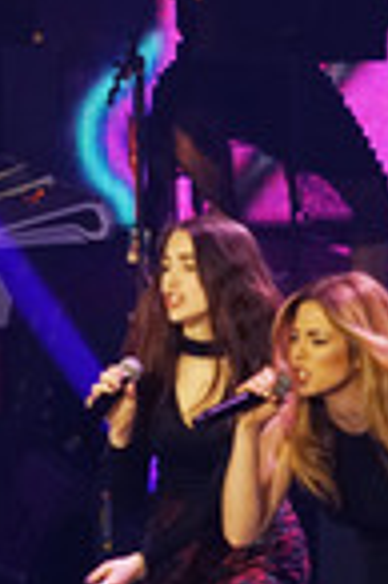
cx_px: -170
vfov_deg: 3.3
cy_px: 588
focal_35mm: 618
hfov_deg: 2.2
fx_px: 10014
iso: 1600
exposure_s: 1/250
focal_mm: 200
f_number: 3.5
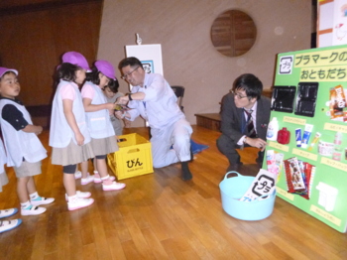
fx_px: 250
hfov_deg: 69.4
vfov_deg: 54.8
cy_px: 130
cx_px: 174
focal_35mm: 25
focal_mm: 4.5
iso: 1000
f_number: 3.9
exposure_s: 1/60
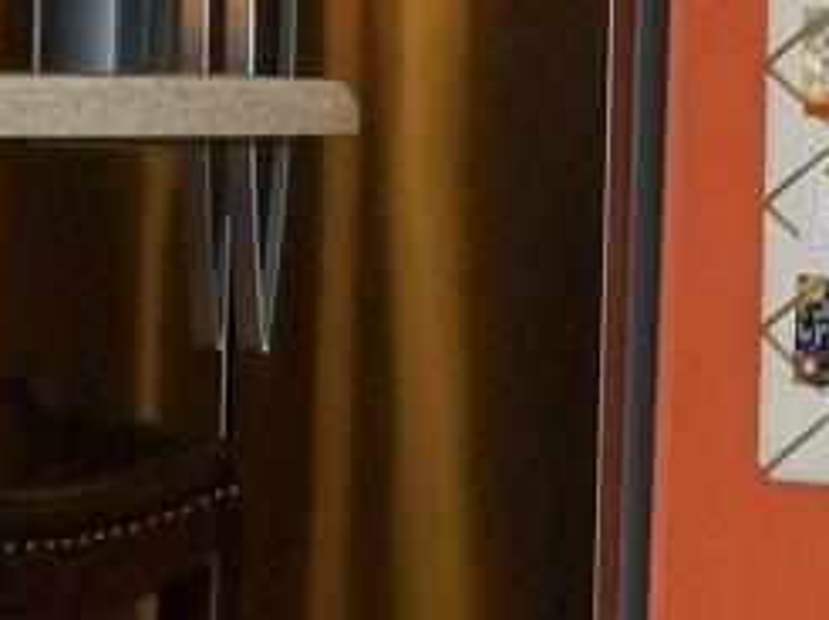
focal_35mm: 150
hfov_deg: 13.1
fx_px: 3589
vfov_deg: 9.8
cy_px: 81
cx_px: 243
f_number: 2.7
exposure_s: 1/60
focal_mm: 6
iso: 160
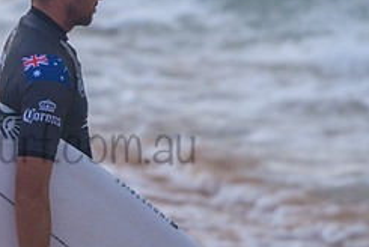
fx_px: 8743
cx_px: 36
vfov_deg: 1.6
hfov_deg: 2.4
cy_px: 129
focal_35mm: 852
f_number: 5.6
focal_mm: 360
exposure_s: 1/800
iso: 110
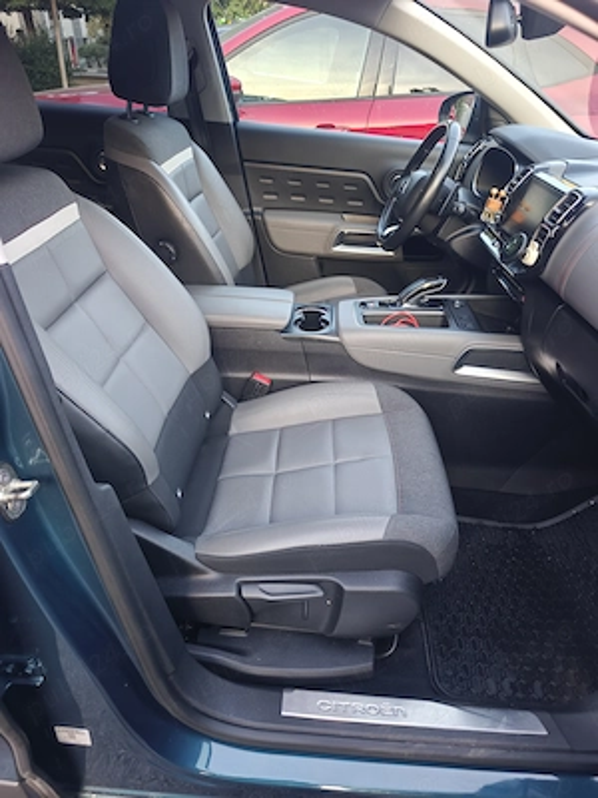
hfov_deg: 58.9
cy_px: 399
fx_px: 530
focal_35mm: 23
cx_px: 299
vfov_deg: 73.9
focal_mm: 6.06
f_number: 1.6
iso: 1000
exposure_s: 1/100
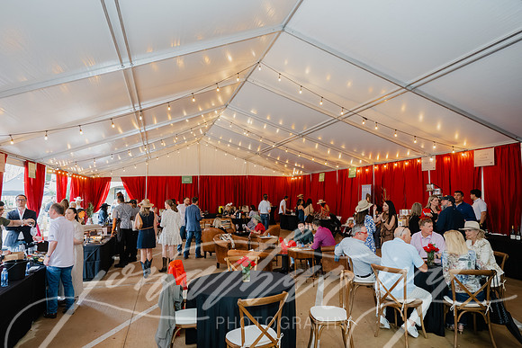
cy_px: 174
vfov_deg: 53.2
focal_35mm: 24
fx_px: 348
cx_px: 261
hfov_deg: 73.7
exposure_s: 1/60
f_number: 4
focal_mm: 24
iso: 2200
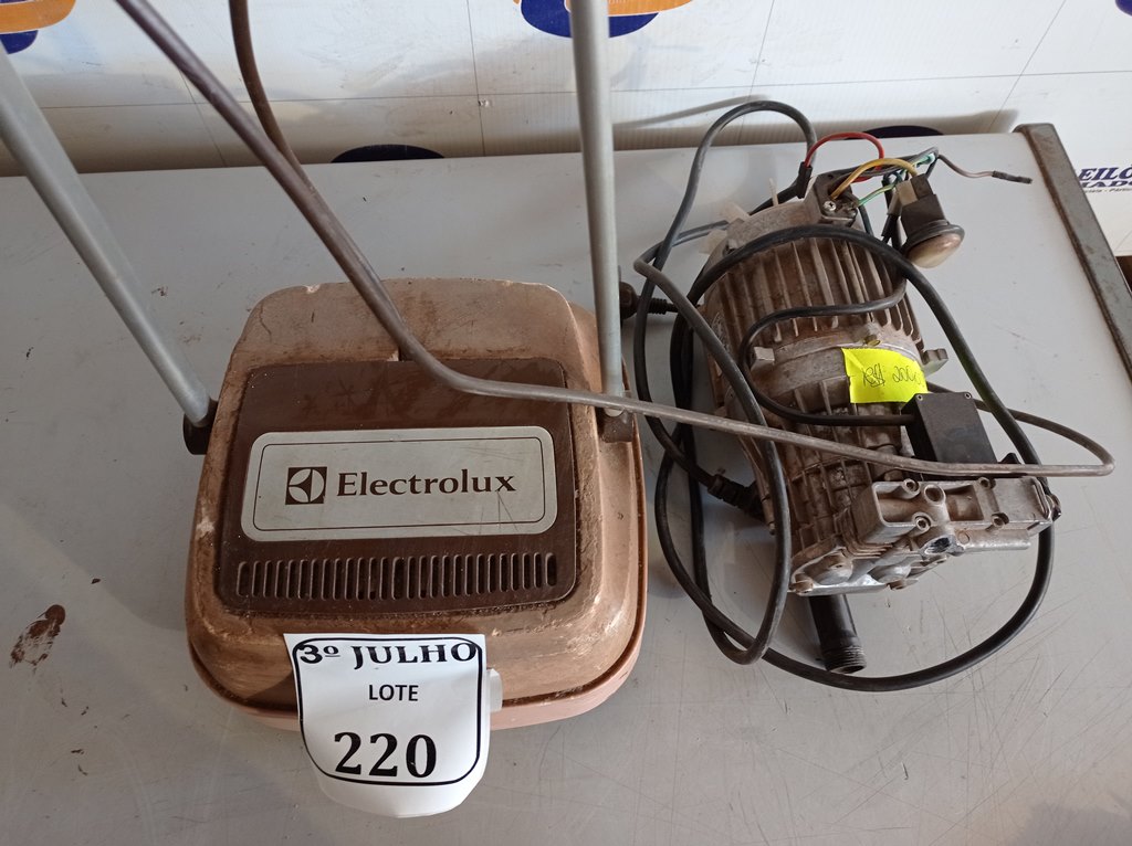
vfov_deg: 49.7
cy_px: 423
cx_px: 566
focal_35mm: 28
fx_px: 915
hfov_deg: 63.5
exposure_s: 1/30
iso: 240
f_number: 1.79
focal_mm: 4.7
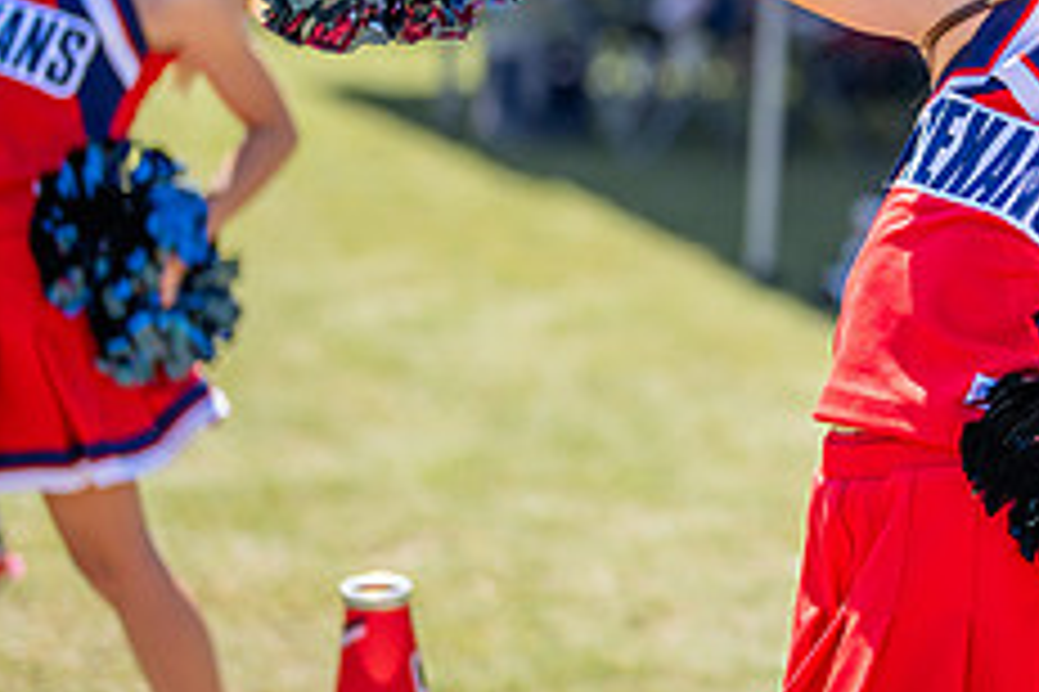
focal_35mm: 126
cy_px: 142
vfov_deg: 10.8
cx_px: 1079
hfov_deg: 15.9
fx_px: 3636
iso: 160
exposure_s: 1/8000
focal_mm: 50
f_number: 1.2
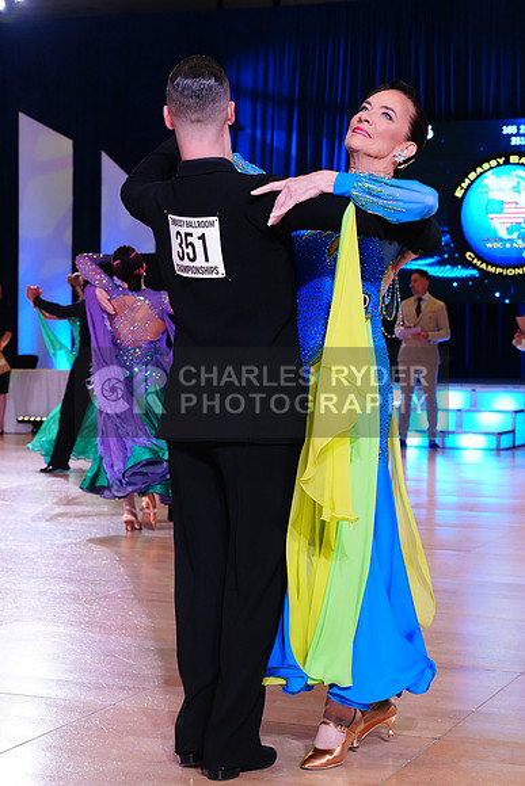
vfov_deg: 28.4
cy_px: 393
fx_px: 1552
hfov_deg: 19.2
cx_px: 262
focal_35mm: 71
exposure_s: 1/250
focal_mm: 71
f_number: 7.1
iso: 4000
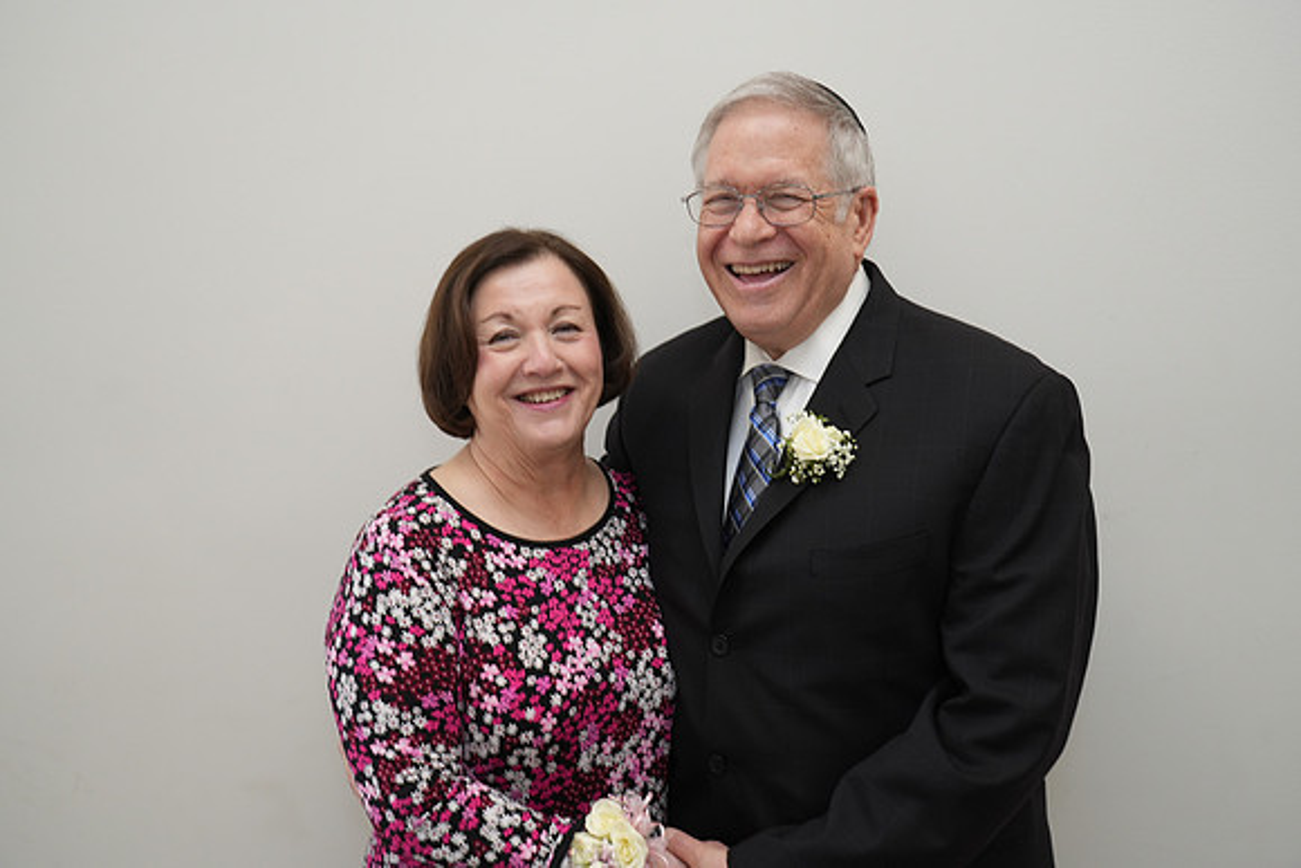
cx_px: 650
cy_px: 434
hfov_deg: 53.1
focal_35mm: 36
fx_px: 1301
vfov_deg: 36.9
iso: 640
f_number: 4.5
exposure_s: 1/100
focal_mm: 36
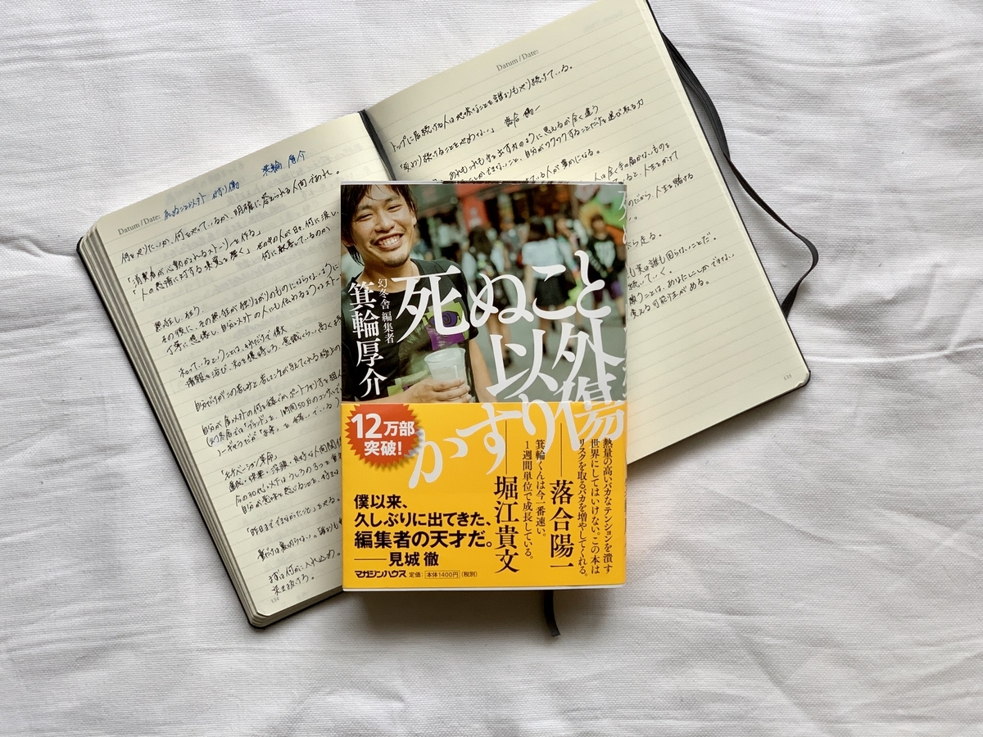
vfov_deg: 28.0
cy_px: 368
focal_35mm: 52
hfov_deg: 36.8
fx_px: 1477
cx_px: 492
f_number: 2.4
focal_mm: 6
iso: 50
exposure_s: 1/122
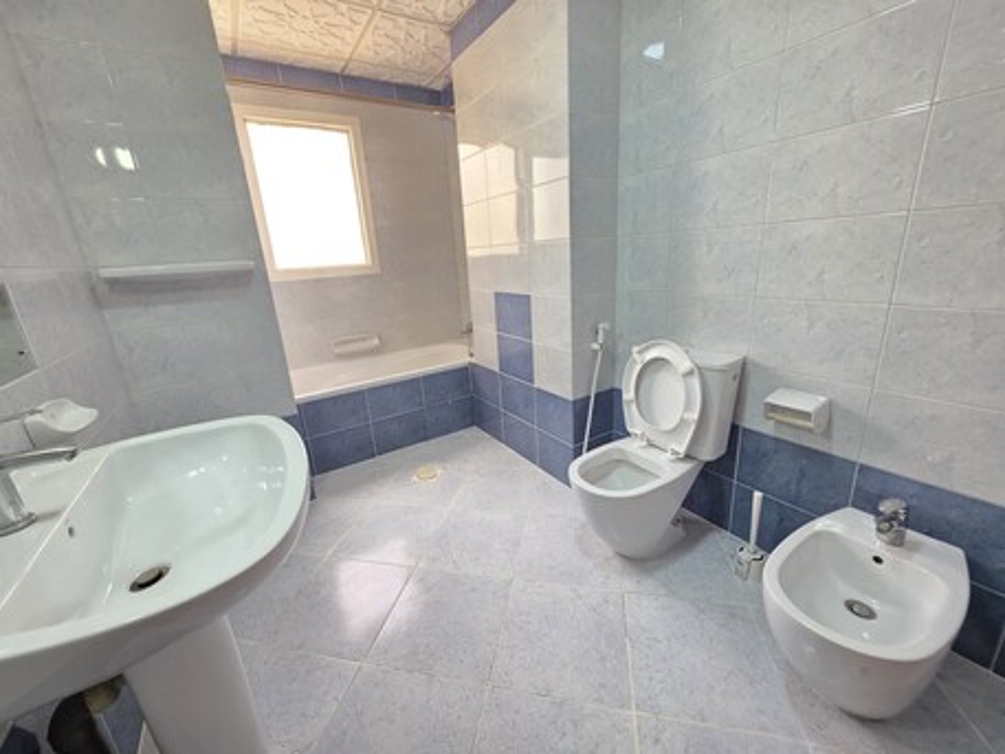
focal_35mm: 13
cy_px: 377
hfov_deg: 106.2
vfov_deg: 89.9
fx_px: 378
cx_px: 502
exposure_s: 1/100
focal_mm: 2.2
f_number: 1.9
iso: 160
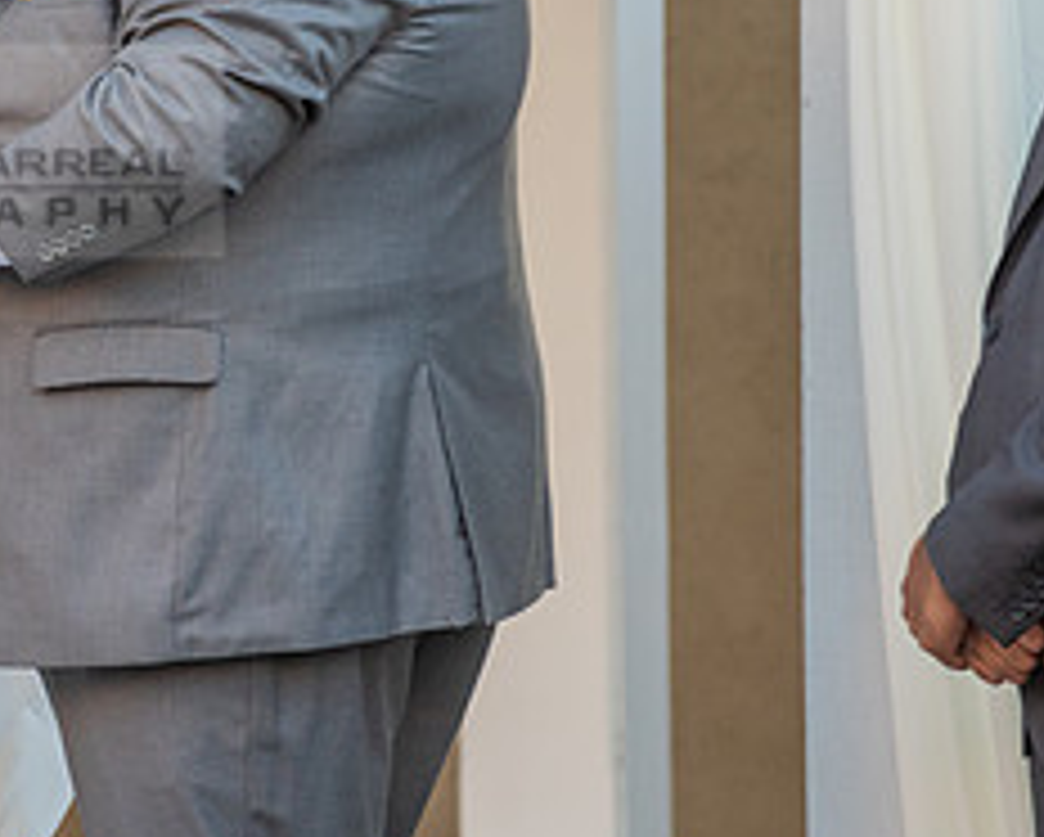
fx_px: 12339
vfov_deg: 3.9
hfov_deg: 4.8
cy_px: 151
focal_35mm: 399
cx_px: -158
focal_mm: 170
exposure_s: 1/320
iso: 800
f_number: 4
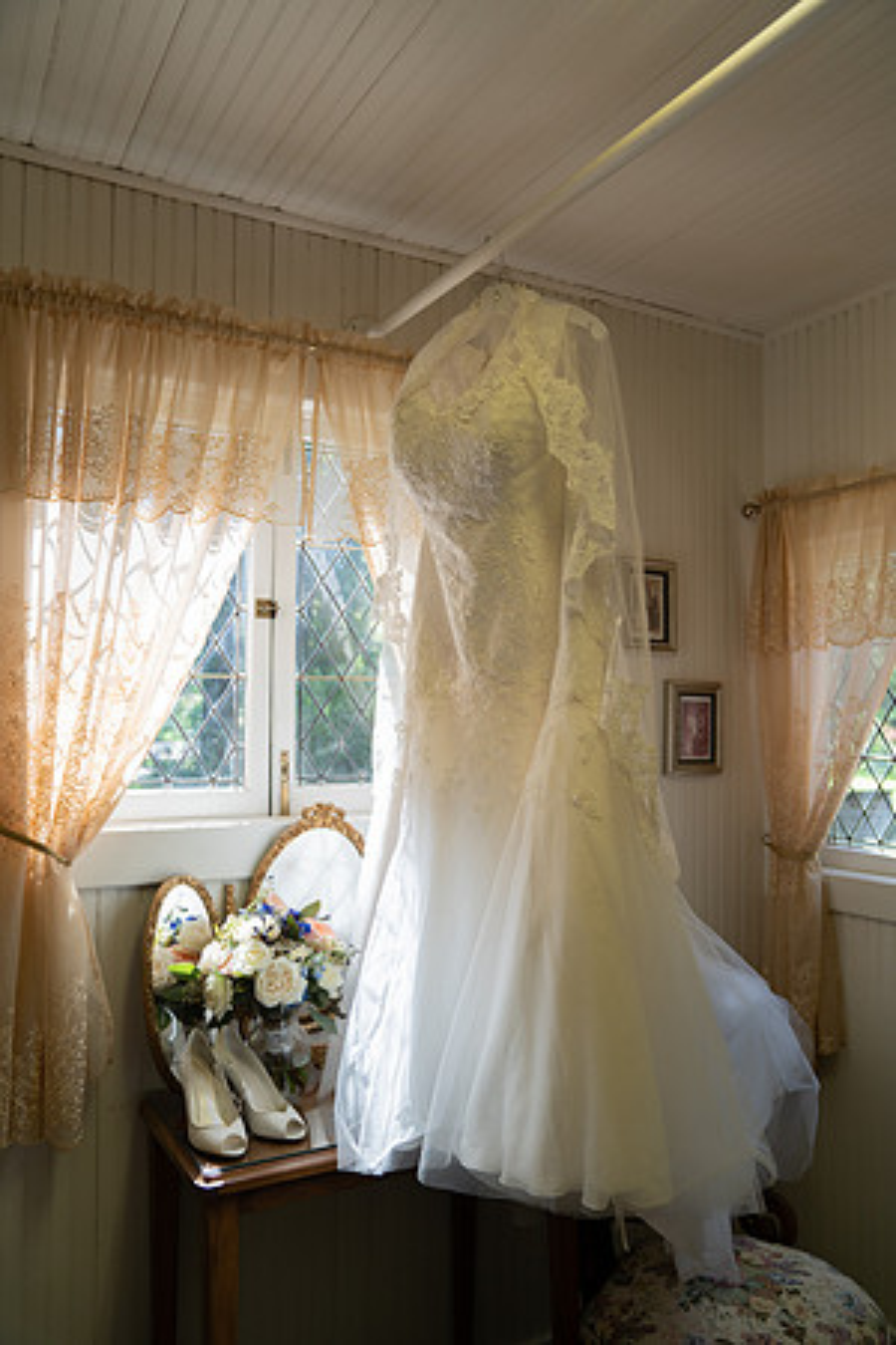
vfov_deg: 69.4
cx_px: 448
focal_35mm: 26
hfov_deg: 49.6
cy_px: 672
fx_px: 971
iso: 250
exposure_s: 1/250
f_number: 2.8
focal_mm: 26
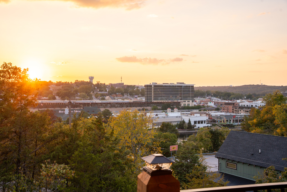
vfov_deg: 32.0
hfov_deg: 46.6
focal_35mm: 42
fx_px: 333
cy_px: 96
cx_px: 144
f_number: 8
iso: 250
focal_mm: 41.8
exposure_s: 1/125
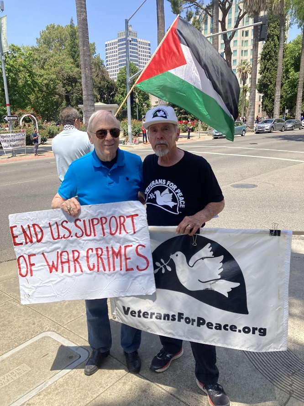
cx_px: 152
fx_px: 328
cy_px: 203
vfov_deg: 63.4
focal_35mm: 28
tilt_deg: -20.5
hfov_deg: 49.7
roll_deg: +0.2
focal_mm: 3.99
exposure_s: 1/1185
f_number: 1.8
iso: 20
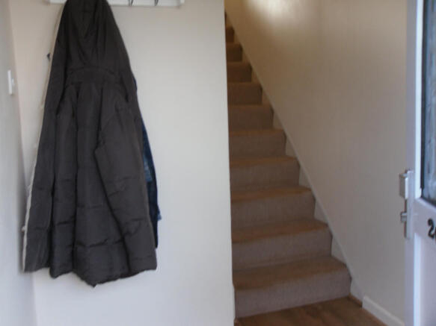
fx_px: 441
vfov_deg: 40.7
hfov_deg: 52.6
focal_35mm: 35
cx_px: 218
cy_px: 163
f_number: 3.5
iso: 100
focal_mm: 6.3
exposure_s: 1/45
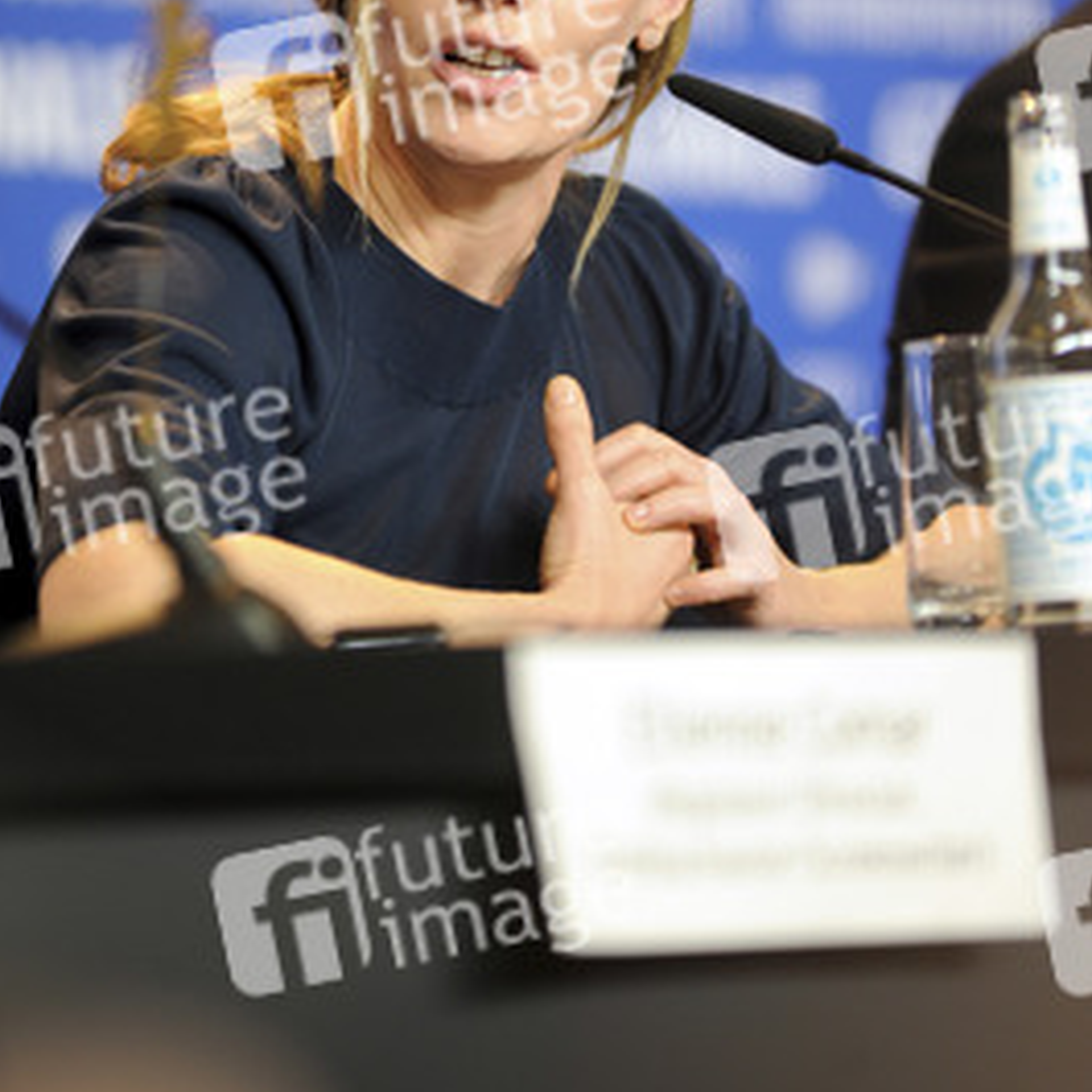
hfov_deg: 6.8
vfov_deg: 6.8
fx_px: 9172
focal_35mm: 257
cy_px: 280
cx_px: 546
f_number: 2.8
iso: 1250
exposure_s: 1/250
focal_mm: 200
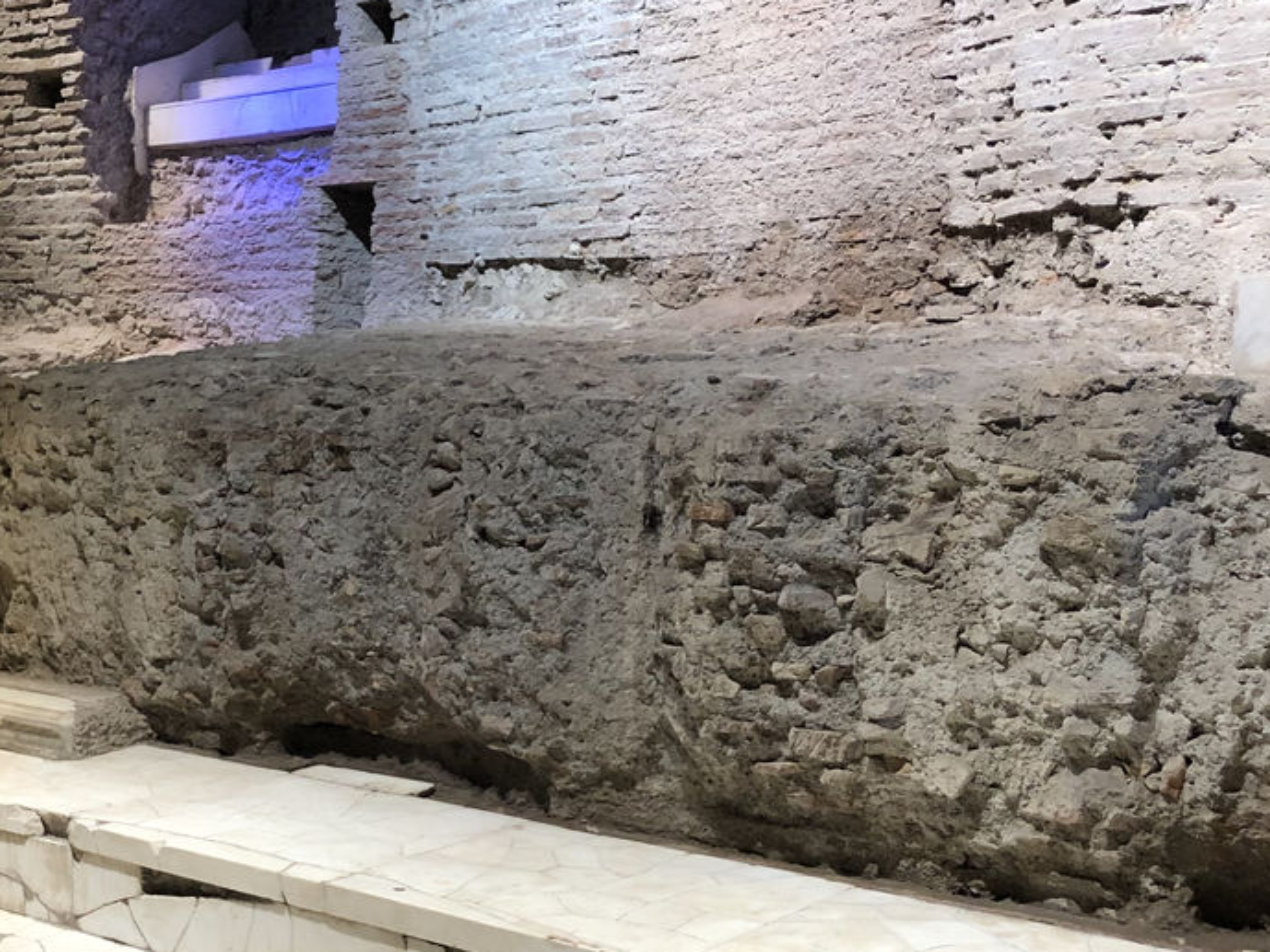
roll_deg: +1.0
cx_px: 262
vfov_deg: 28.0
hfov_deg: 35.7
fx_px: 1908
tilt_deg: -4.1
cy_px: 508
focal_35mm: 52
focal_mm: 4
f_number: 1.8
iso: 40
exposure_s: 1/32
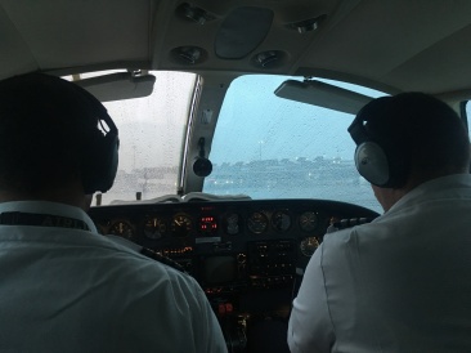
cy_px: 176
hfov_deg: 61.7
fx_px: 394
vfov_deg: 48.2
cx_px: 236
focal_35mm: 29
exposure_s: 1/30
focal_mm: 4.15
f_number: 2.2
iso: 125
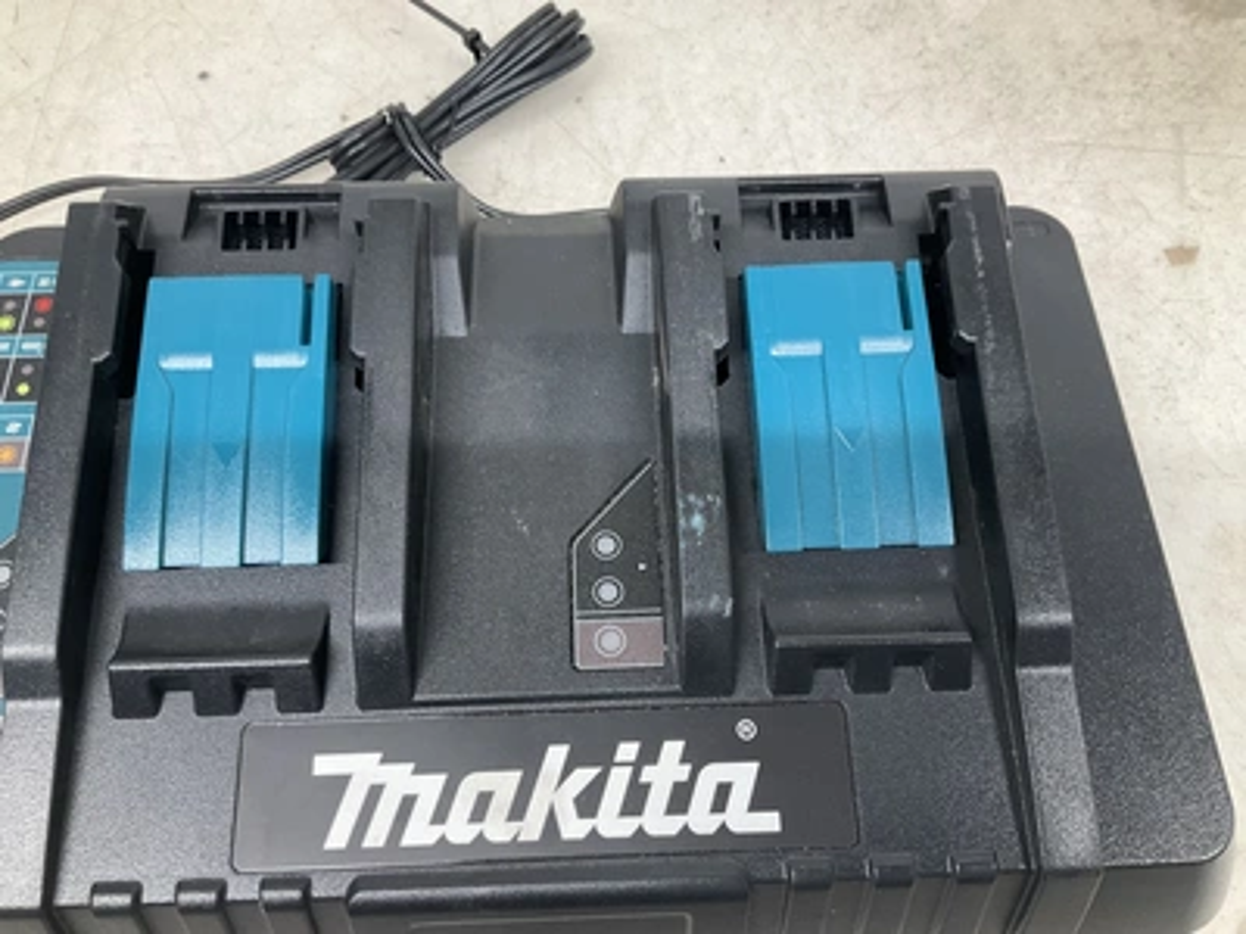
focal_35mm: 29
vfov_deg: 48.2
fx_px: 1044
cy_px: 467
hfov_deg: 61.7
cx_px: 623
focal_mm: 3
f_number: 1.8
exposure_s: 1/60
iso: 64
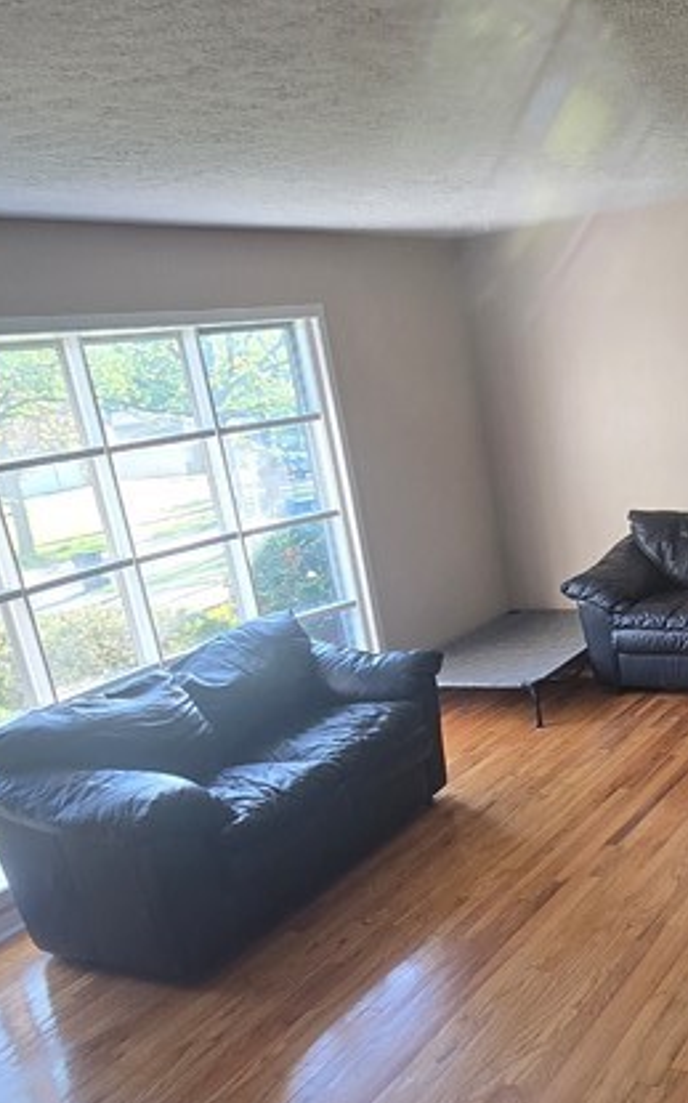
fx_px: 1021
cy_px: 720
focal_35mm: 34
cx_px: 603
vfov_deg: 55.7
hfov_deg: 35.3
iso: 100
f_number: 2.2
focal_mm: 2.2
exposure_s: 1/60
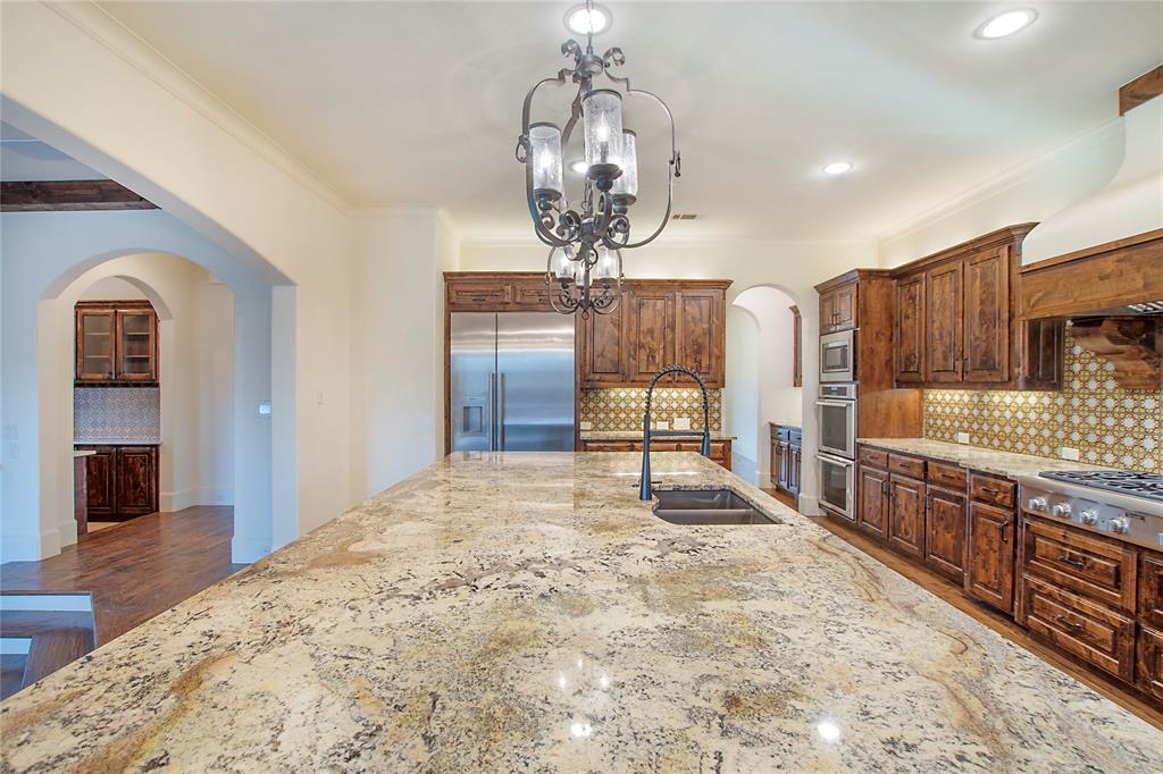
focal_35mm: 15
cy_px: 387
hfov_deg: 100.4
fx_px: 484
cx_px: 582
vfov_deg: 77.3
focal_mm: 10
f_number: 7.1
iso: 100
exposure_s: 1/10
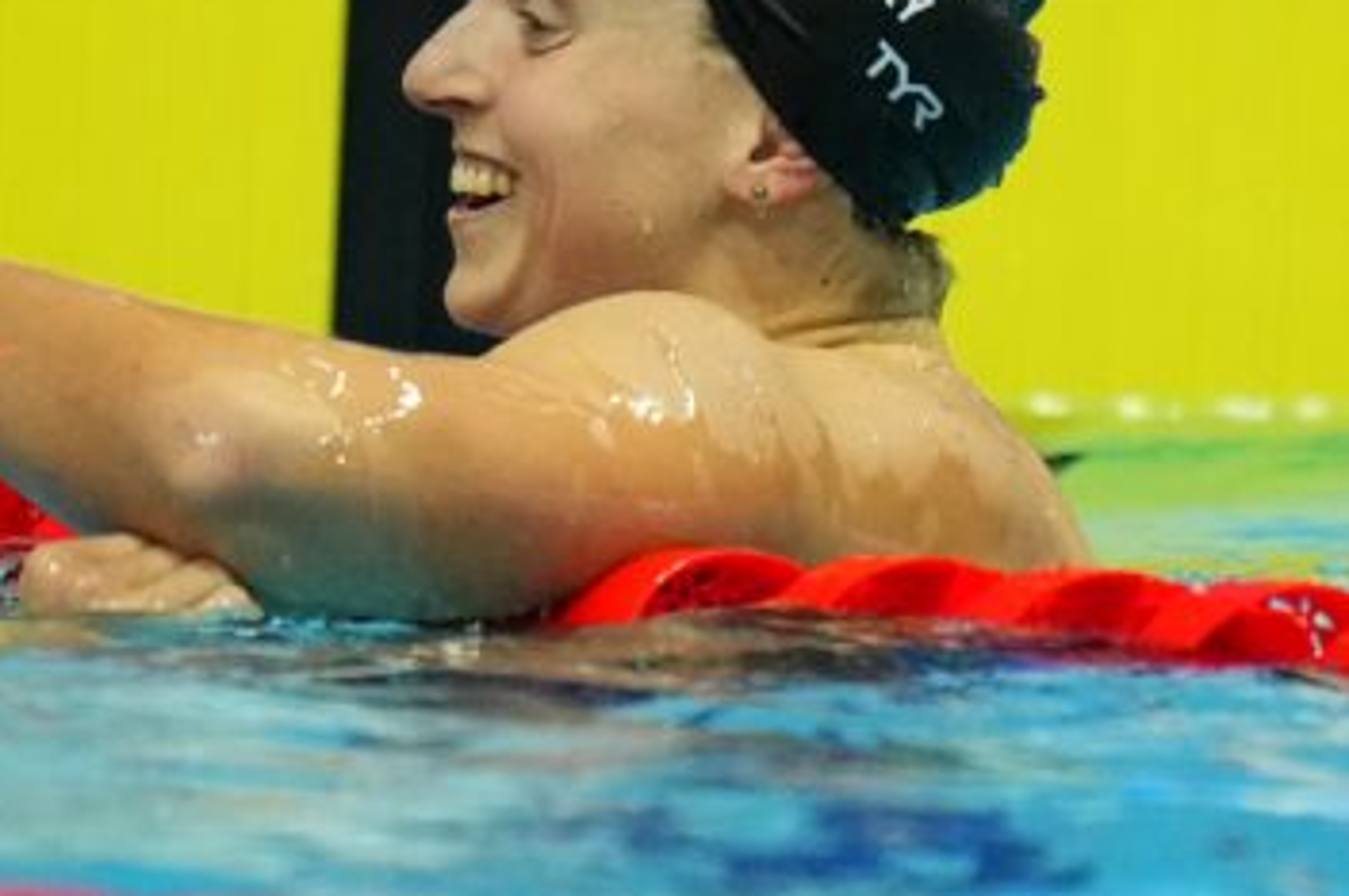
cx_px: 372
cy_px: 402
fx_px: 38335
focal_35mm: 1024
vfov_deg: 1.3
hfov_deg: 2.0
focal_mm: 400
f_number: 2.8
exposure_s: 1/2000
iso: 4000
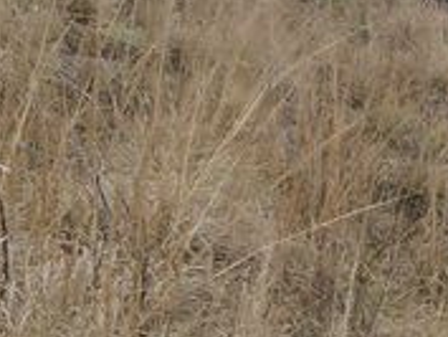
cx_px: 800
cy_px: 132
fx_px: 1463
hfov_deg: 15.1
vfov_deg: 13.1
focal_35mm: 113
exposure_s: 1/320
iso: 125
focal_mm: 4.3
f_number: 3.3
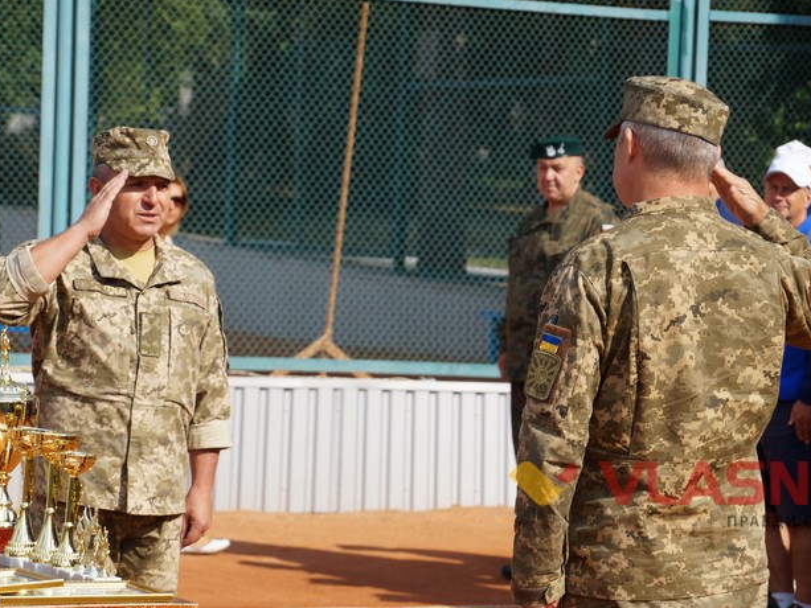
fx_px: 3468
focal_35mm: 148
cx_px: 429
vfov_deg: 10.0
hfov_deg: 13.3
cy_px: 305
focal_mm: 90
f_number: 7.1
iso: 100
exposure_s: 1/250
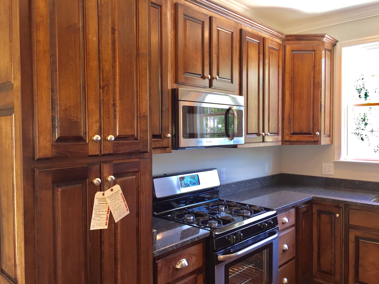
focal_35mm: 29
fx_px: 318
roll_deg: +0.0
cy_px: 142
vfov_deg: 48.2
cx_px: 190
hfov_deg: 61.7
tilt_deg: -1.8
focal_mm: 4.15
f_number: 2.2
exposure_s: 1/30
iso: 64
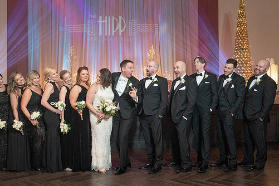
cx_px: 115
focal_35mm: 34
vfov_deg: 38.7
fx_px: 263
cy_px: 110
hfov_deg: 55.5
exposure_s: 1/100
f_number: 5.6
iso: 4000
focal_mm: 28
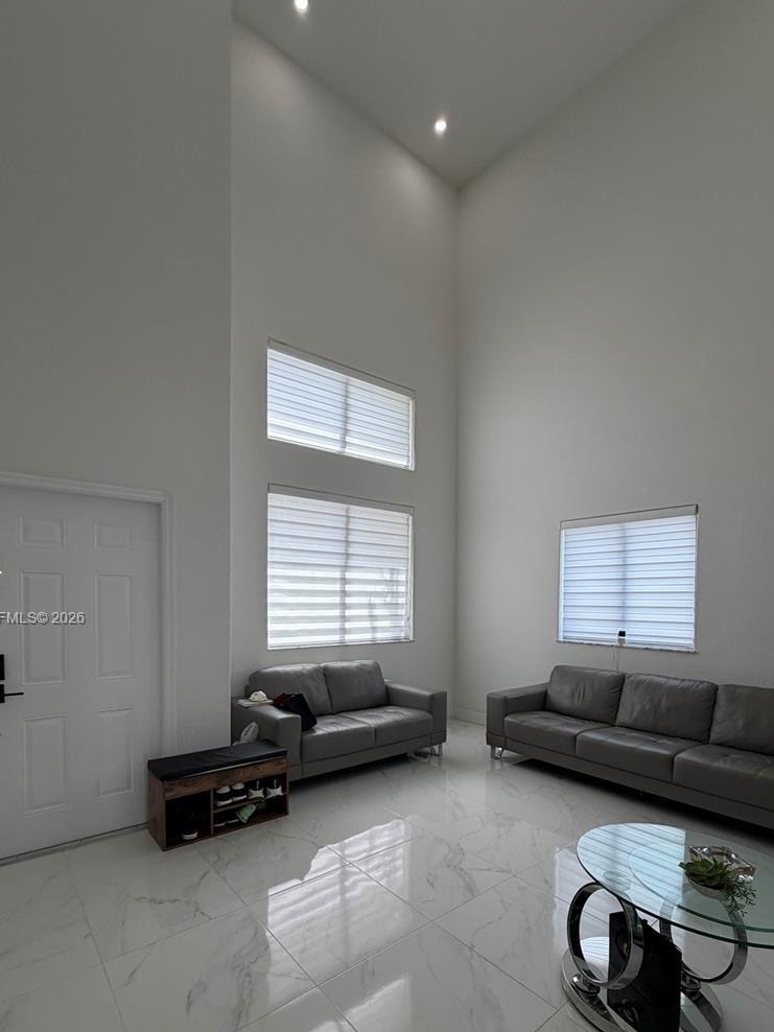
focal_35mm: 17
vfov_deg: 89.9
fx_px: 507
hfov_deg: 74.6
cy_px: 619
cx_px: 361
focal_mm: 2.22
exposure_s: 1/120
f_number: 2.2
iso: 160
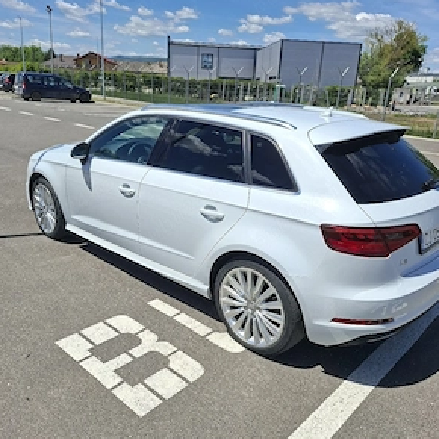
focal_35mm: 28
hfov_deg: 57.3
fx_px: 402
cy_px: 232
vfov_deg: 57.3
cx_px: 213
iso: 50
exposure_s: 1/3333
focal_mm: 5.54
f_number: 1.8
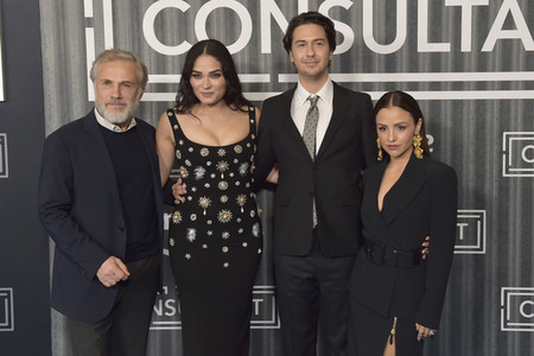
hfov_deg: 43.6
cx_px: 267
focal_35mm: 45
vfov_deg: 29.9
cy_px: 178
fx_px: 667
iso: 2500
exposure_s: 1/250
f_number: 6.3
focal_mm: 45
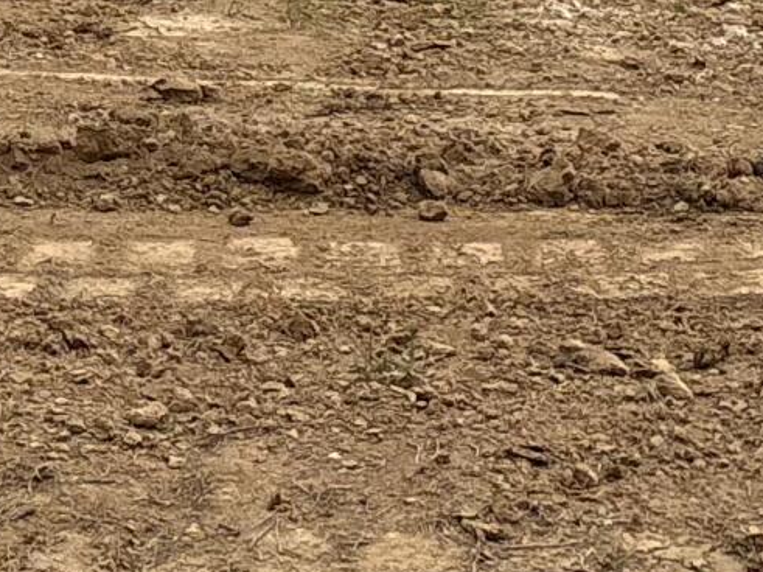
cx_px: -103
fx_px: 3504
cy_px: -940
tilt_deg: +9.0
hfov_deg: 12.2
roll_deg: -0.5
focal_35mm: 159
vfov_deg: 8.3
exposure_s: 1/8850
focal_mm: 5.96
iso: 50
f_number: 1.6
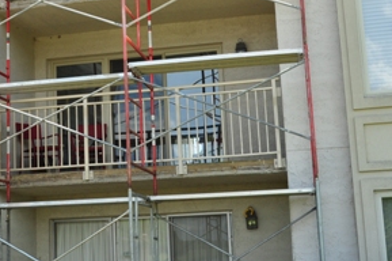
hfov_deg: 27.6
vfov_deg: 18.5
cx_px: 142
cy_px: 66
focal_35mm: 73
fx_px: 794
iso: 200
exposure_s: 1/25
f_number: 11
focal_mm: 22
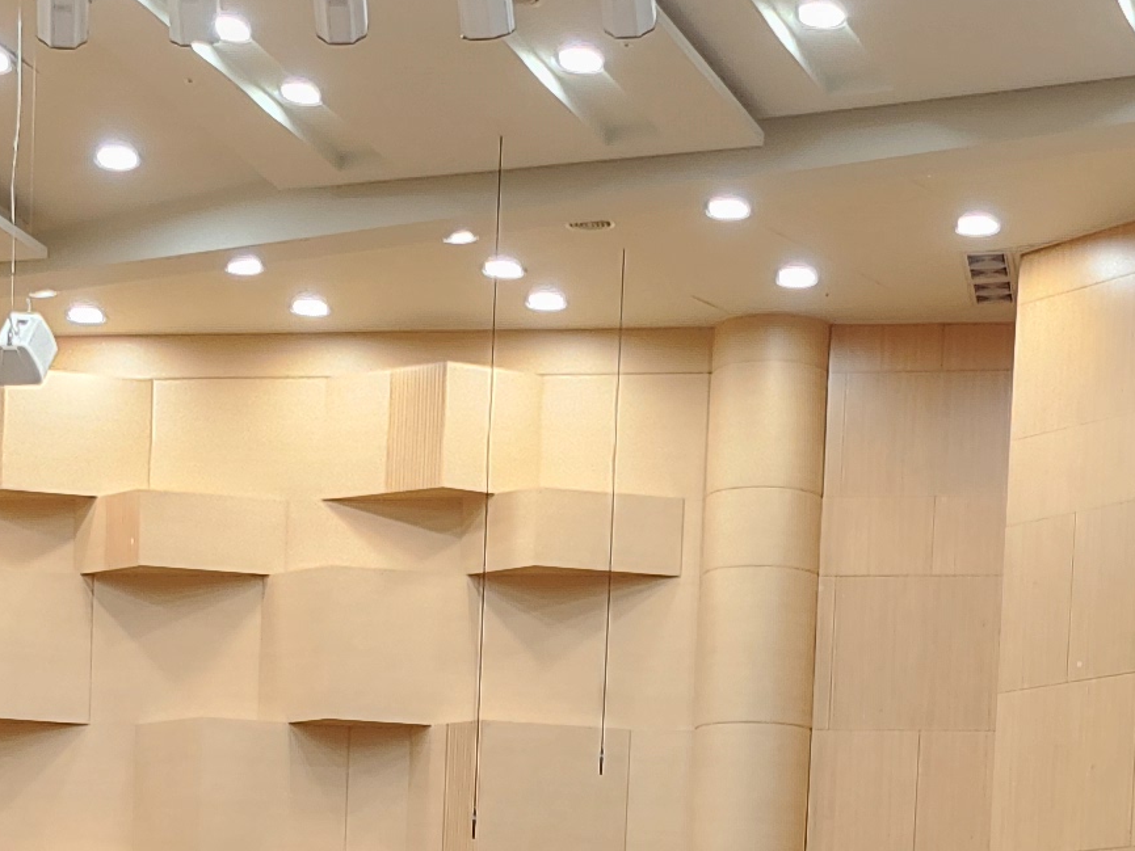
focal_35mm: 111
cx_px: 413
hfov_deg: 17.7
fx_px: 3640
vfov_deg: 12.3
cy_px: 1475
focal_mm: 5
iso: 100
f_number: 1.8
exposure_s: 1/53.3
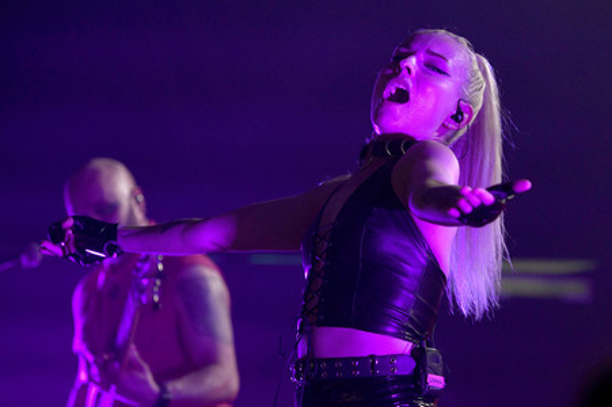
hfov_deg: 15.2
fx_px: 2293
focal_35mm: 135
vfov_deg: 10.1
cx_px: 306
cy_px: 204
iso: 2000
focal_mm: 135
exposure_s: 1/1250
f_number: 3.5
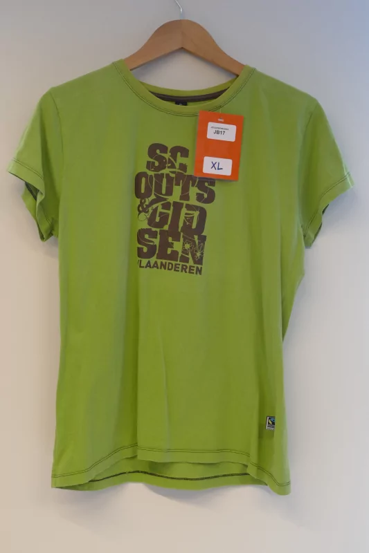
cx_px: 184
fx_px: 754
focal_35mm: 49
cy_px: 276
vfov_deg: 40.4
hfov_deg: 27.5
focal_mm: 17.83
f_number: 3.3
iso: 500
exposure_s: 1/80
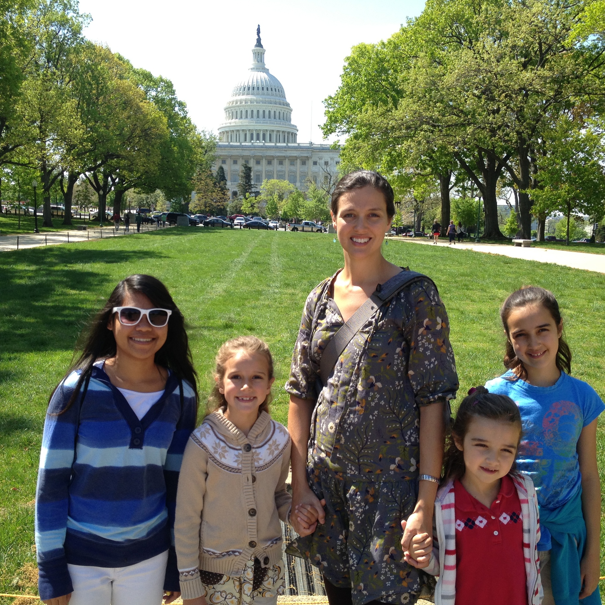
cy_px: 302
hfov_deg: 40.0
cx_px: 281
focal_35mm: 42
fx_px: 830
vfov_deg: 40.0
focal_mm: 4.28
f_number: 2.4
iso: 50
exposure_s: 1/690
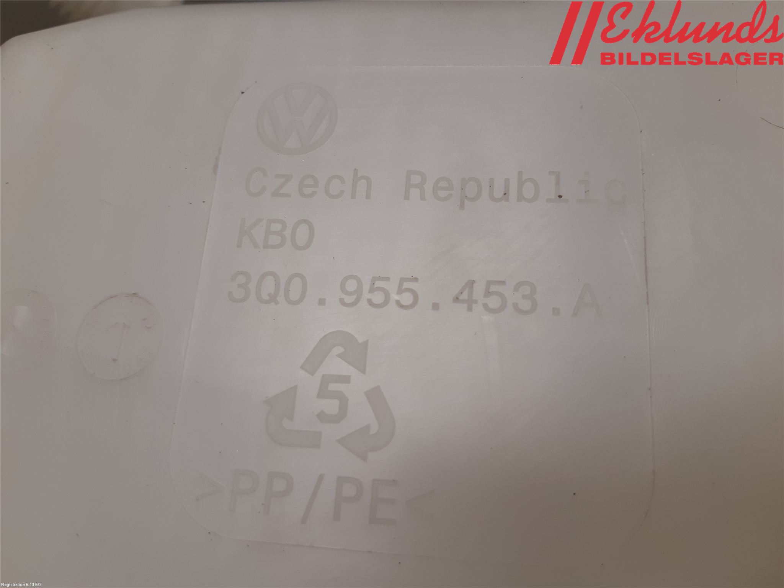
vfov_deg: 53.1
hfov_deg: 67.3
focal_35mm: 26
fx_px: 589
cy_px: 294
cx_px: 392
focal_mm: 3.93
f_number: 1.7
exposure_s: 1/50
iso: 50
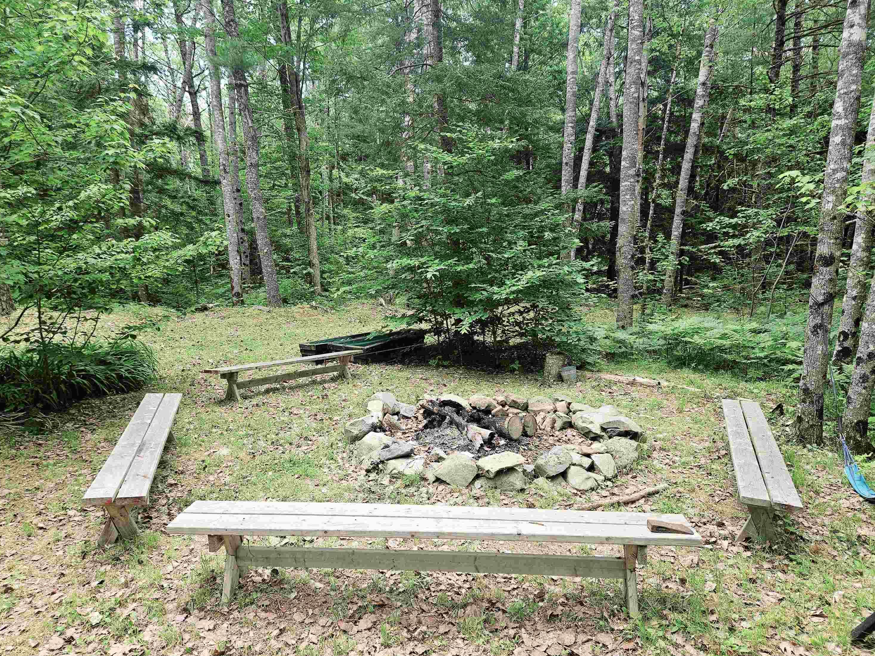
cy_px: 336
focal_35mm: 24
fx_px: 607
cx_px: 452
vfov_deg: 56.8
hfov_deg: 71.6
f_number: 1.8
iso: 25
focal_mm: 5.4
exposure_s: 1/236
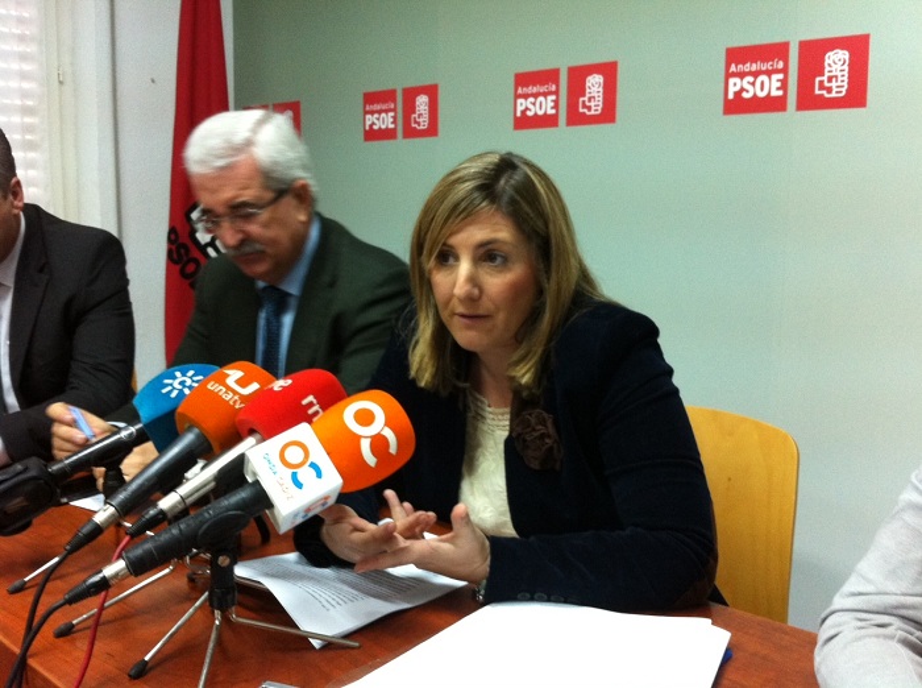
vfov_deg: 40.6
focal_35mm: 35
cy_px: 344
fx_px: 930
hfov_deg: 52.7
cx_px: 461
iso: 200
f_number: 2.8
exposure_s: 1/15
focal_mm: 3.85
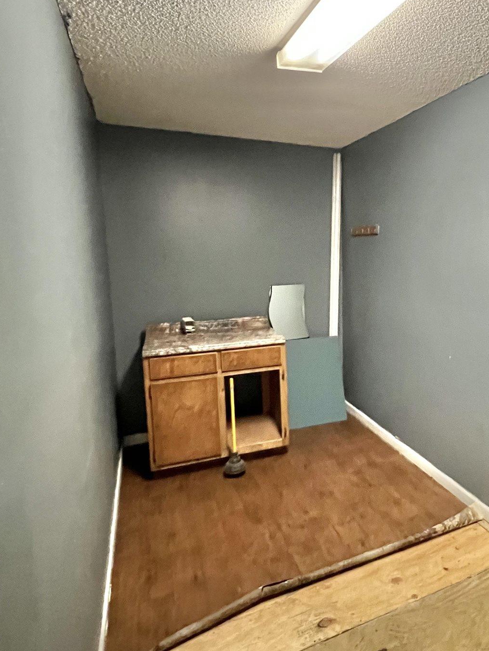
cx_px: 370
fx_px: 414
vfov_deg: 76.3
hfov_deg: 57.8
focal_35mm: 22
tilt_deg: -6.6
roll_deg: +0.0
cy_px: 301
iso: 1000
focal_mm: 1.57
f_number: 1.8
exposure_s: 1/30
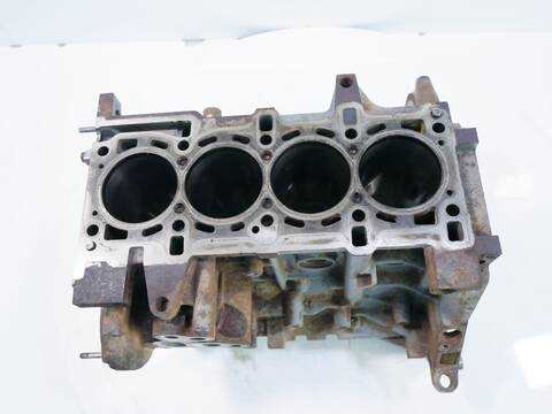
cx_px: 276
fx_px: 478
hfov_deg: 60.0
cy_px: 207
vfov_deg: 46.8
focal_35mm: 30
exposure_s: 1/60
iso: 400
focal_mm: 15
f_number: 3.8
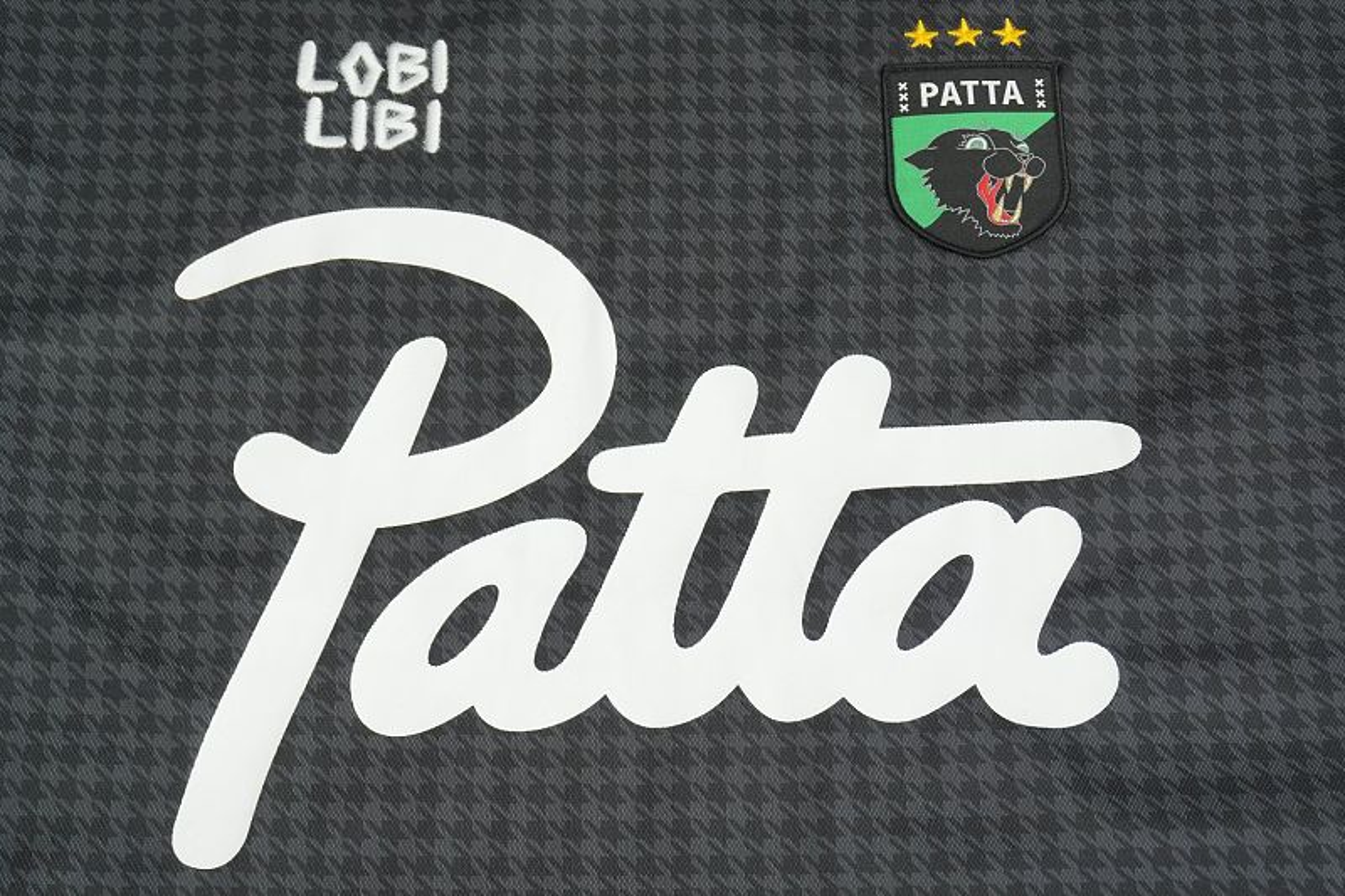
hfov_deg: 34.2
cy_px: 448
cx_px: 672
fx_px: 2185
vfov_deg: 23.2
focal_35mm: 58
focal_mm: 39
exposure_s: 1/160
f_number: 8
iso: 1000
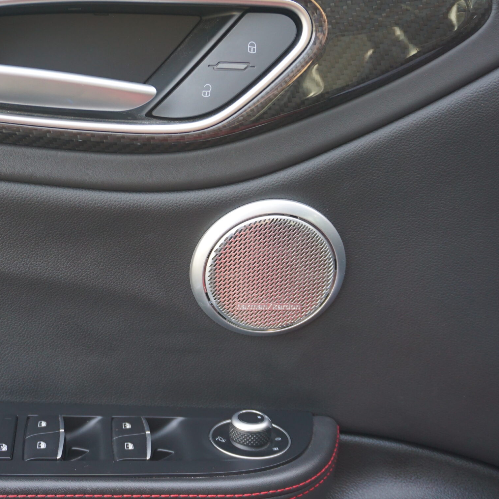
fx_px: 913
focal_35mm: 56
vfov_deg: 30.5
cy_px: 219
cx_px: 156
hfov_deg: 30.3
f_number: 4.5
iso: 500
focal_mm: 26
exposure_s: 1/160
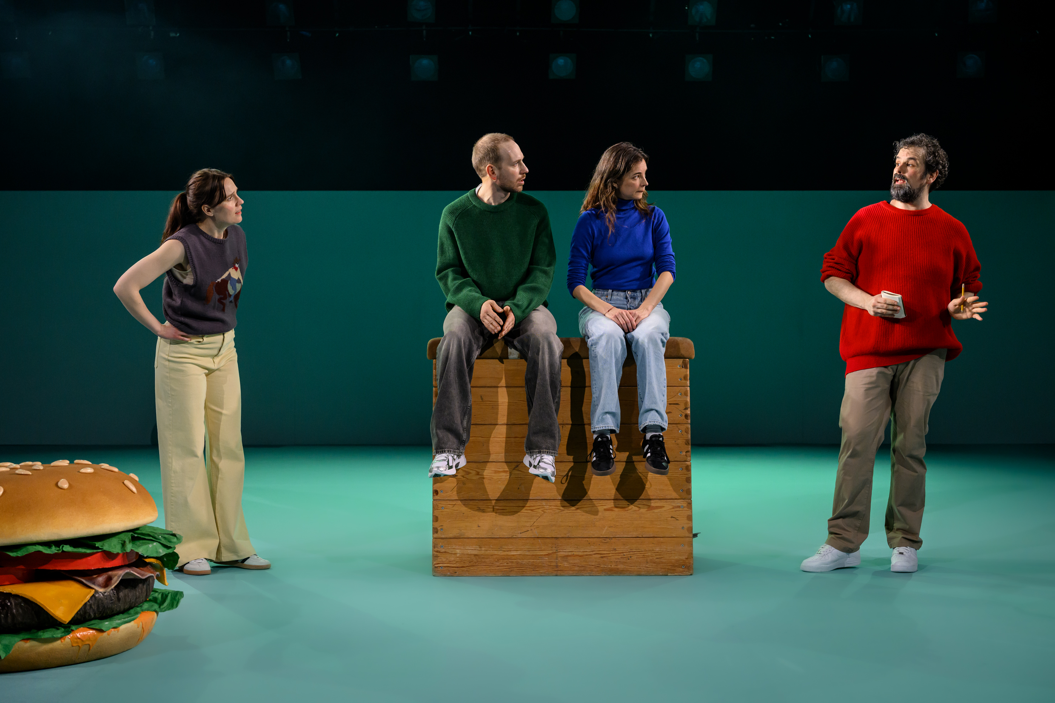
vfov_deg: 27.0
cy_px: 352
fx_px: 1465
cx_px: 528
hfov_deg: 39.6
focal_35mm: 50
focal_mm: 50
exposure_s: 1/400
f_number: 4
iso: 2000
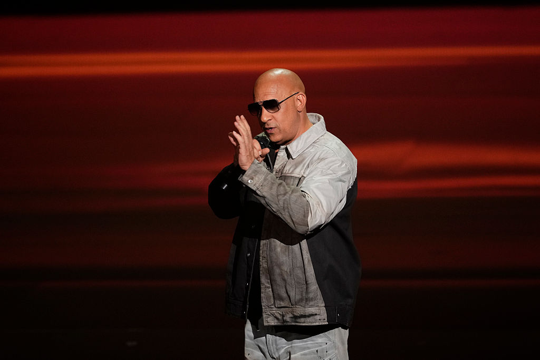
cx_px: 270
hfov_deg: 3.4
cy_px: 180
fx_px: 9001
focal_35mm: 600
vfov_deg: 2.3
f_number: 2.8
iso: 2000
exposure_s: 1/250
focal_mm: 400
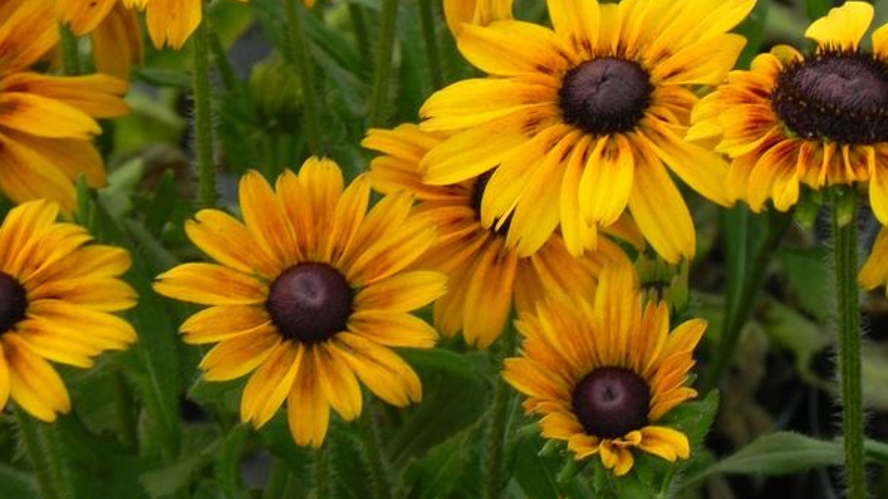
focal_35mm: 269
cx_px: 443
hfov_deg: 8.0
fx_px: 6333
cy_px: -79
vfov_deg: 4.5
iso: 160
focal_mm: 32.7
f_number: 5
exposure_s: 1/25
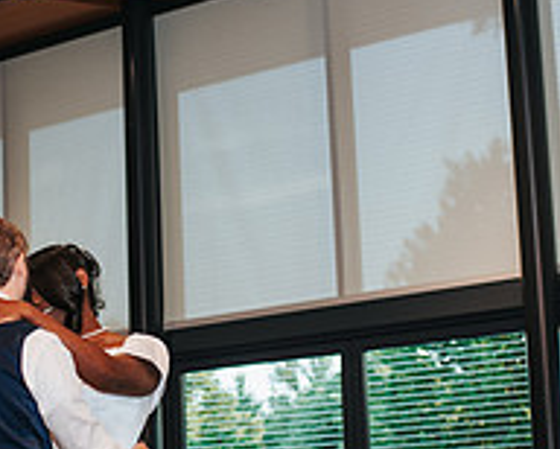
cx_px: 111
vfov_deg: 15.5
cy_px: 290
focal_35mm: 99
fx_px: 1642
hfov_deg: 19.2
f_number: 2.8
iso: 360
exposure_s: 1/160
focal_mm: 35
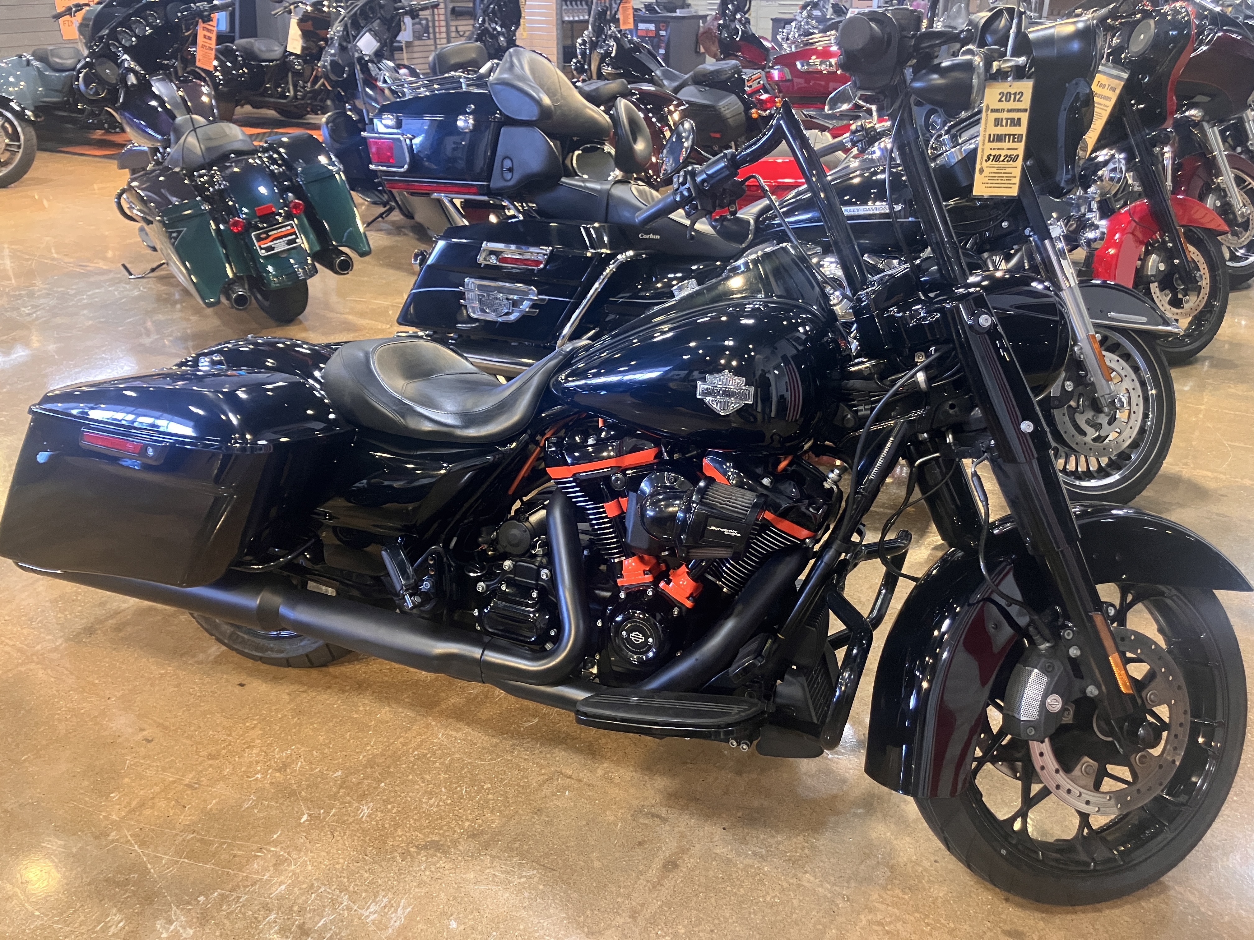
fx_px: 1014
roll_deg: -0.5
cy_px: 470
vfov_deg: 49.7
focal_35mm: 28
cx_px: 627
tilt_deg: -24.8
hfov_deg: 63.4
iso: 320
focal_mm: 3.99
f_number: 1.8
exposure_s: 1/60
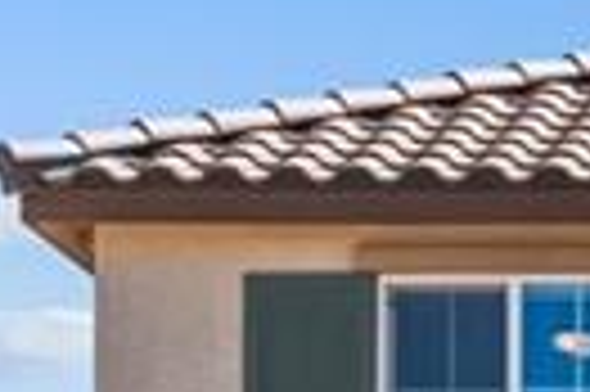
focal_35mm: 329
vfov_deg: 4.0
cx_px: 1428
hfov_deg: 6.0
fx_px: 5385
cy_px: 1235
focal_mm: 28
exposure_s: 1/8000
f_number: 8
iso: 400
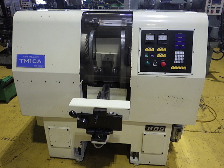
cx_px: 112
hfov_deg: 63.4
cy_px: 84
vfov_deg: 49.7
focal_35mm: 28
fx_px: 181
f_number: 3.5
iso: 400
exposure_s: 1/45
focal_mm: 5
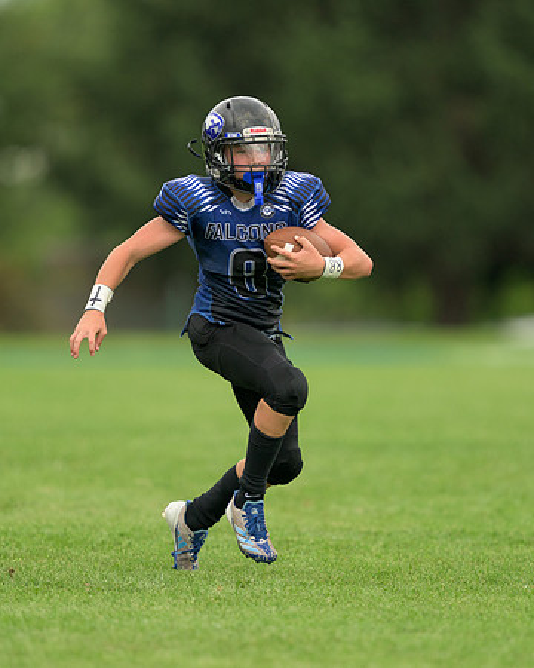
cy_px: 343
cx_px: 287
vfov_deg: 2.6
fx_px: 14927
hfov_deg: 2.0
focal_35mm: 756
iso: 250
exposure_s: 1/3200
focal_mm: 400
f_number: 2.8
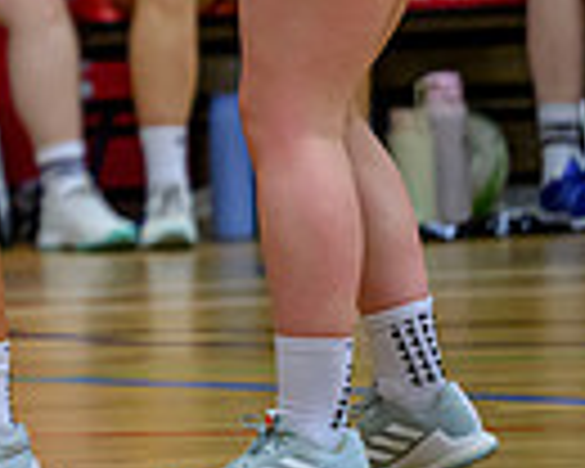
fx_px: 11202
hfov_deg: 3.0
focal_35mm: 647
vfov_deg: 2.4
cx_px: -490
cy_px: -218
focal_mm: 155
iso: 5000
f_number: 2.8
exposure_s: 1/1000
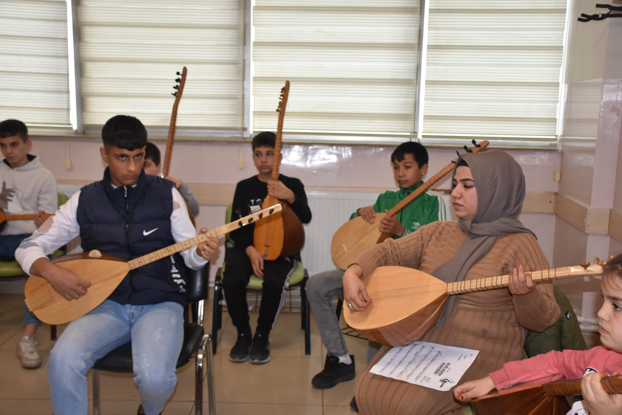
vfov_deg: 34.2
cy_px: 208
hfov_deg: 49.6
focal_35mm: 39
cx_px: 311
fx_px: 674
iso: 400
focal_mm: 26
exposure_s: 1/80
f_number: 3.8
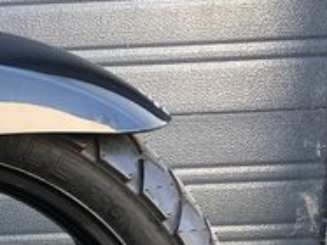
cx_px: -143
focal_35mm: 96
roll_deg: +3.3
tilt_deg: -16.3
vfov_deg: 14.7
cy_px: 322
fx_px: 906
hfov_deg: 18.4
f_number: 1.8
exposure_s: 1/120
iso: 50
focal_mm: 3.99
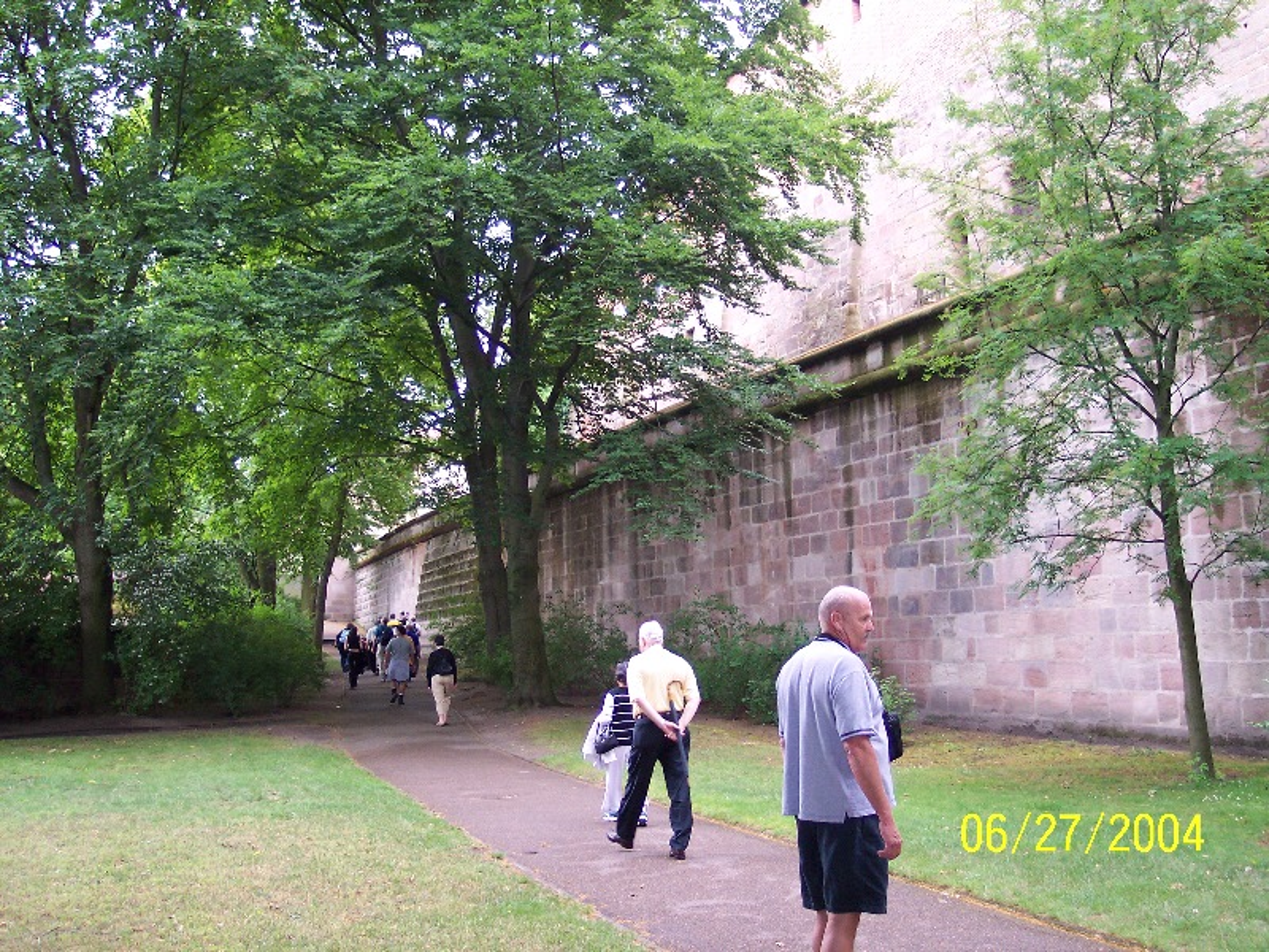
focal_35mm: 38
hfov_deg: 49.0
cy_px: 476
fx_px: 1393
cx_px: 634
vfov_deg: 37.7
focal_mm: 8
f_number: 2.8
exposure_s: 1/60
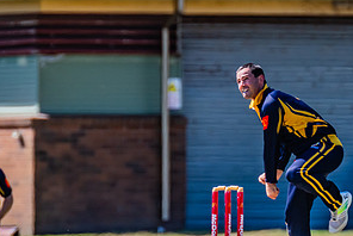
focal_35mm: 1353
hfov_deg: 1.5
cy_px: 191
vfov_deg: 1.0
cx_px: 264
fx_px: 13280
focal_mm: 600
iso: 640
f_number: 7.1
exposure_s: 1/2000
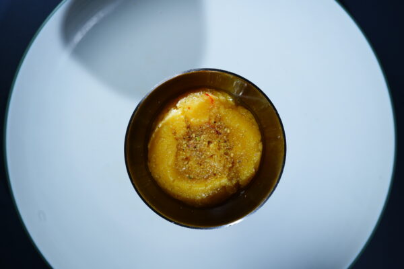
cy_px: 134
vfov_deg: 27.0
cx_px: 202
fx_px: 561
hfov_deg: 39.6
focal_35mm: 50
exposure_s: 1/100
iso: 320
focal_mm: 50
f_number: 7.1
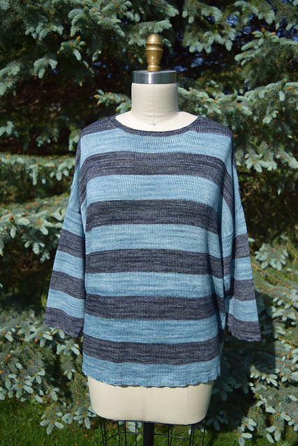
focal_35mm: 33
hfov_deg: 40.0
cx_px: 149
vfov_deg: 57.2
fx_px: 409
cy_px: 223
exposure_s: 1/2500
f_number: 3.8
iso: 200
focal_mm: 22
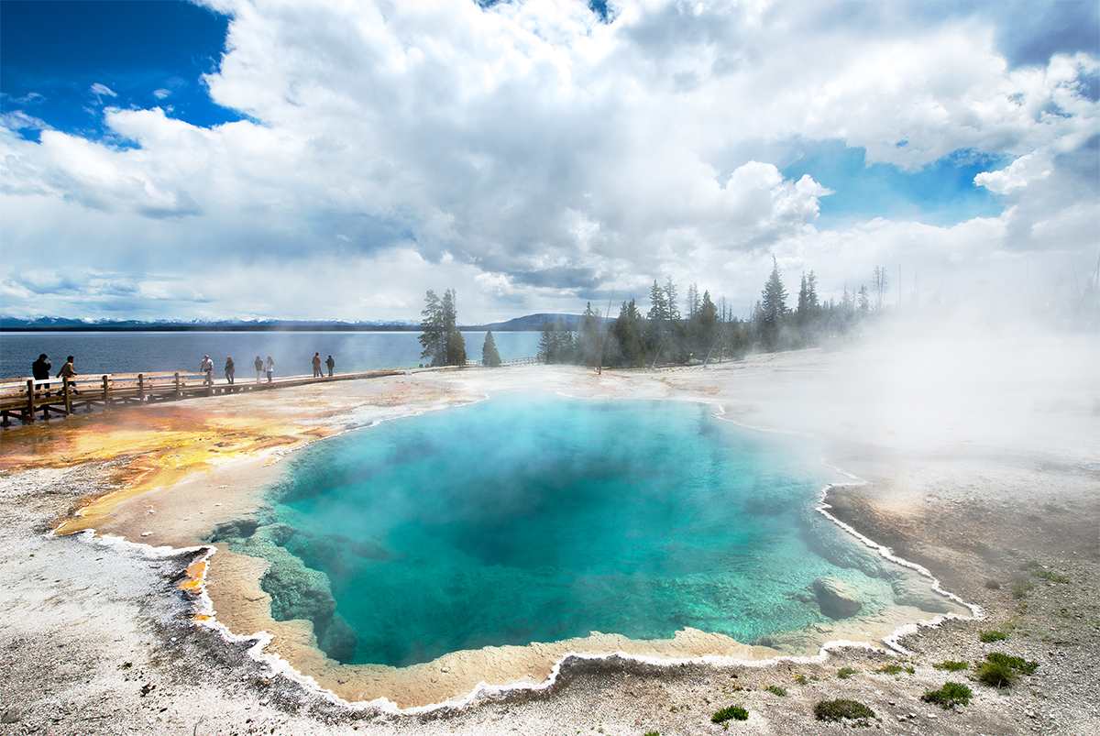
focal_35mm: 17
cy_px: 368
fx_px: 520
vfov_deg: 70.6
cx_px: 550
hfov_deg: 93.2
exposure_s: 1/400
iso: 100
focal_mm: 17
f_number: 8
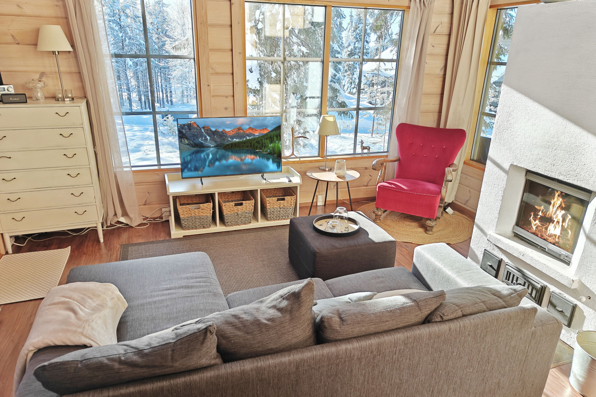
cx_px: 298
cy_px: 211
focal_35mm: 25
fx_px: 414
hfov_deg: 71.5
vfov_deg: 51.2
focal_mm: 5.59
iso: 80
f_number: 1.8
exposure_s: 1/417
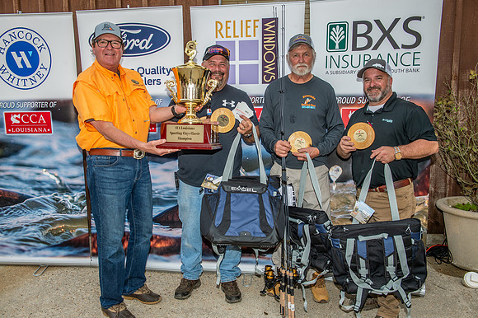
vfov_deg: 41.1
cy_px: 159
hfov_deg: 58.7
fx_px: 425
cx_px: 239
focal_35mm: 32
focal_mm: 32
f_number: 6.3
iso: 160
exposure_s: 1/200
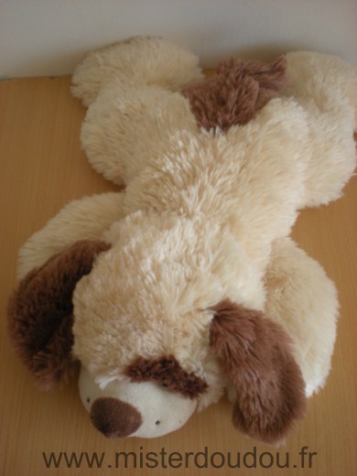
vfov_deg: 49.0
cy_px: 238
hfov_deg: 37.7
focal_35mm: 38
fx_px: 523
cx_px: 178
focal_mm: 6.3
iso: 108
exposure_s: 1/124
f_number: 3.1
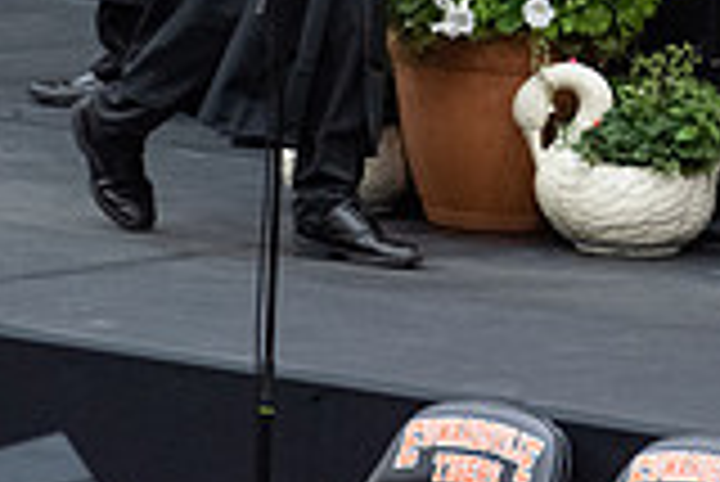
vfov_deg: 1.9
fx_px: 14533
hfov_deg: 2.8
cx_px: 616
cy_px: -313
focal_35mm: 726
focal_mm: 200
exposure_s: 1/250
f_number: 3.2
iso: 2500
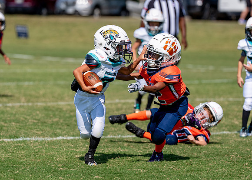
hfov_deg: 7.8
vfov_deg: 5.6
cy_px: 78
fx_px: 1849
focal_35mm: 258
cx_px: 113
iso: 200
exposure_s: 1/4000
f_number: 3.5
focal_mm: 200
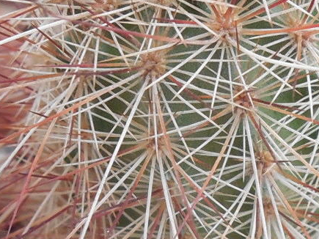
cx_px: 184
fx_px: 1050
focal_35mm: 114
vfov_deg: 13.0
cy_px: 98
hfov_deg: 17.3
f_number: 3.6
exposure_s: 1/20
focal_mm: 5.6
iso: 400
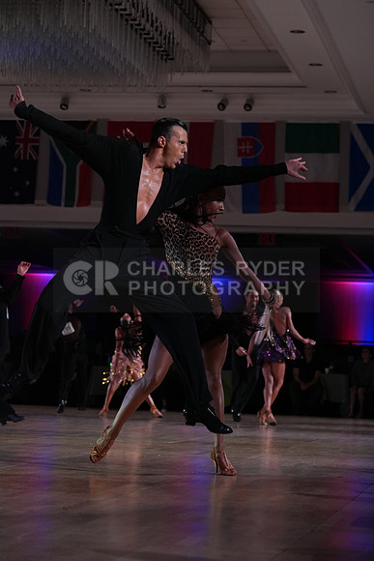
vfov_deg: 20.0
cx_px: 187
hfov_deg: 13.4
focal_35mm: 102
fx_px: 1588
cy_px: 280
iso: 2500
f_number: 5
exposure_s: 1/400
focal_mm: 102
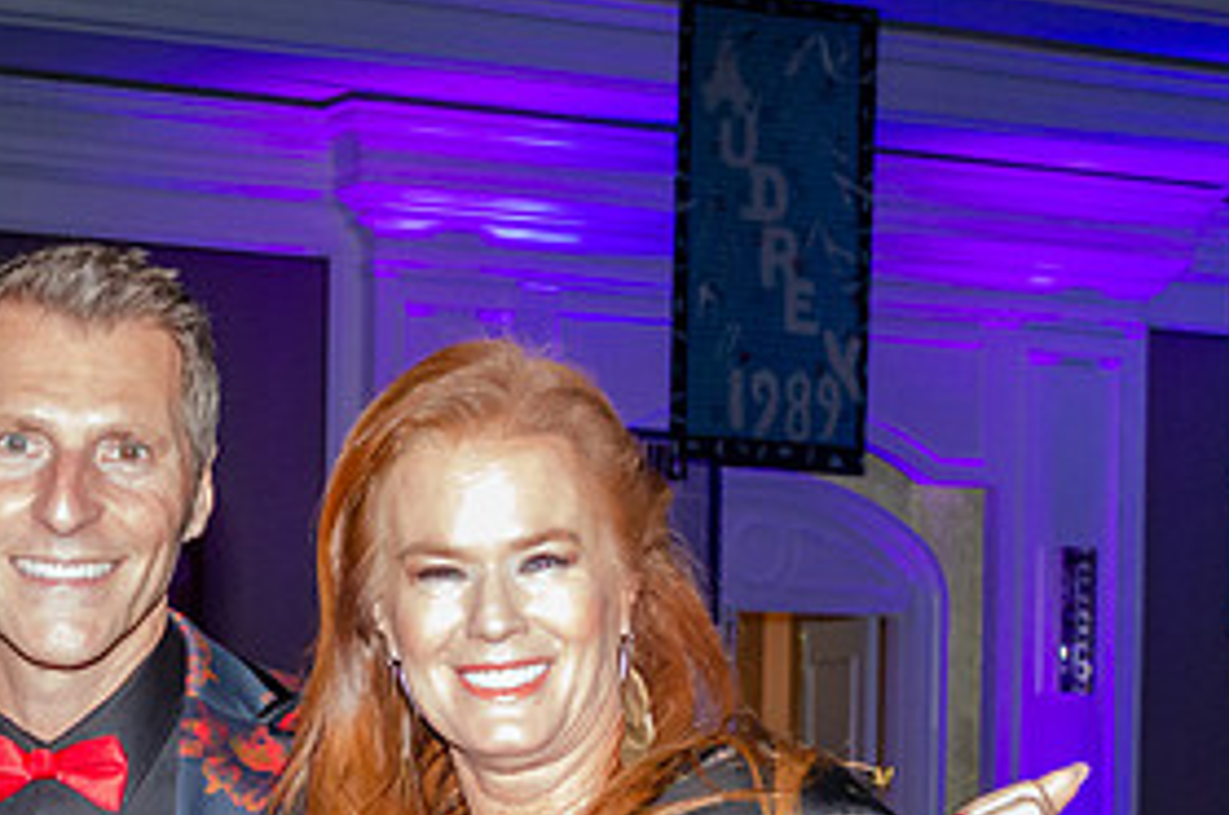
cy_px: 811
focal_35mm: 109
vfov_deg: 12.4
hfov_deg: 18.5
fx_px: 3715
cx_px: 137
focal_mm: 35
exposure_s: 1/60
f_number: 5
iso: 3200
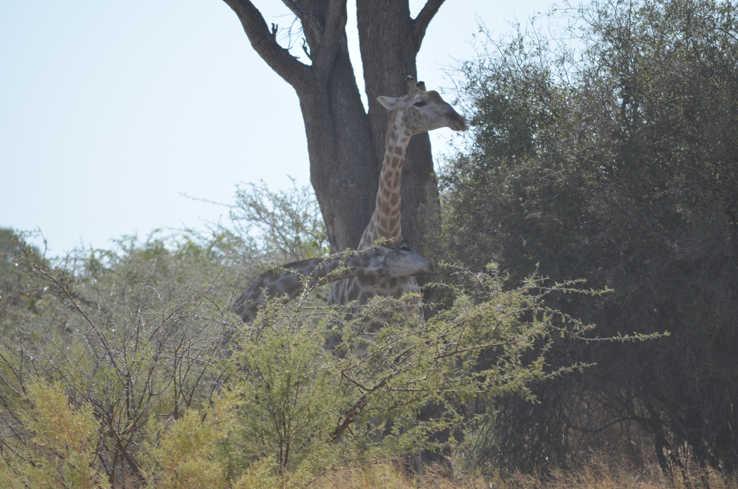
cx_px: 369
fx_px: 9207
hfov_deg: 4.6
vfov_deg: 3.0
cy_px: 244
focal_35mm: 450
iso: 200
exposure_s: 1/640
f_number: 6.3
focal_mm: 300
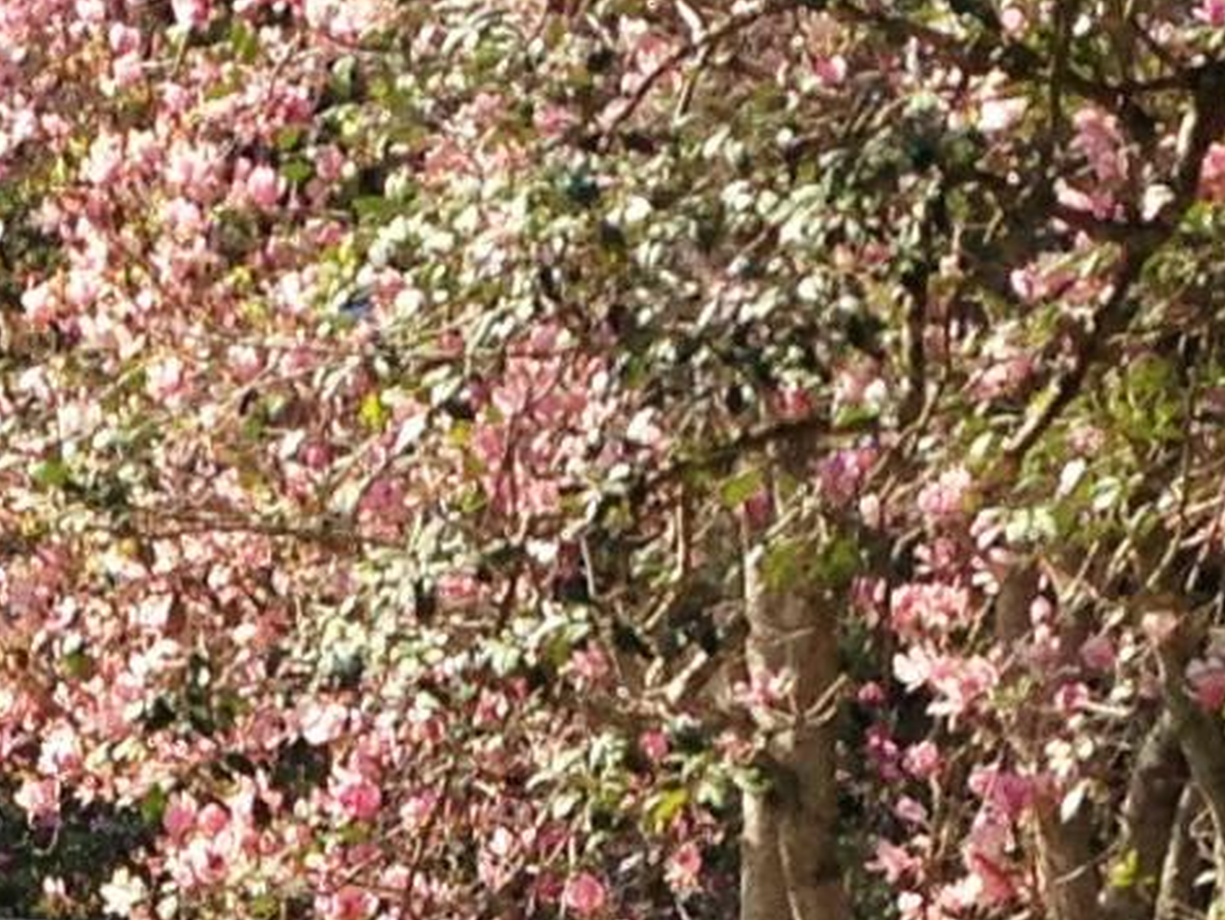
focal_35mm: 210
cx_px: 120
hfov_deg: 9.4
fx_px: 7437
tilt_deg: -2.3
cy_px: 1481
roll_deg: -0.4
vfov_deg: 7.0
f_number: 2.4
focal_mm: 4.12
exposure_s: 1/653
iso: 50
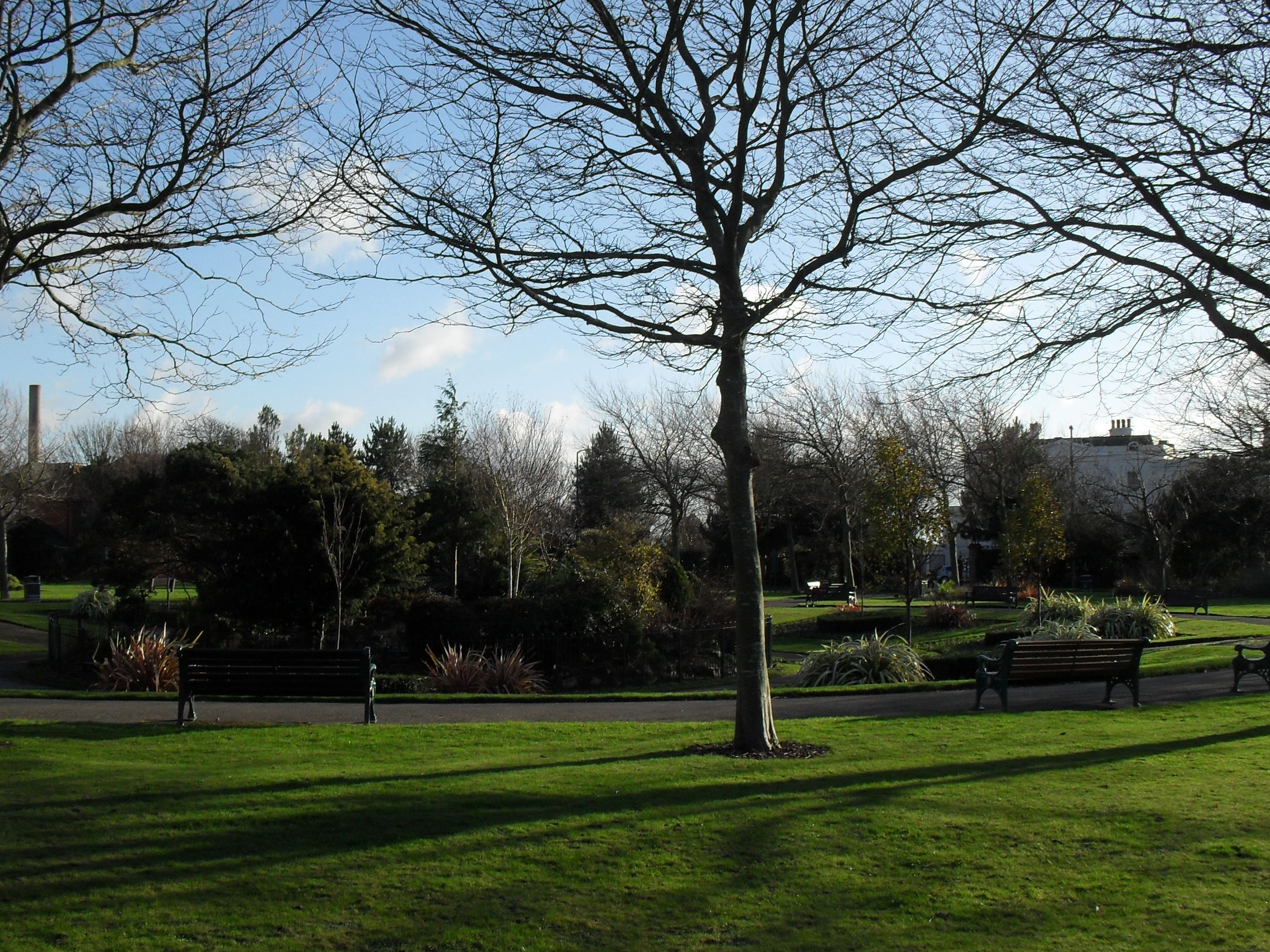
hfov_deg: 46.8
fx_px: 1468
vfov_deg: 36.0
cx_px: 590
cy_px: 491
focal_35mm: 40
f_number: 8.4
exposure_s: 1/180
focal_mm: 6.3
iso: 100
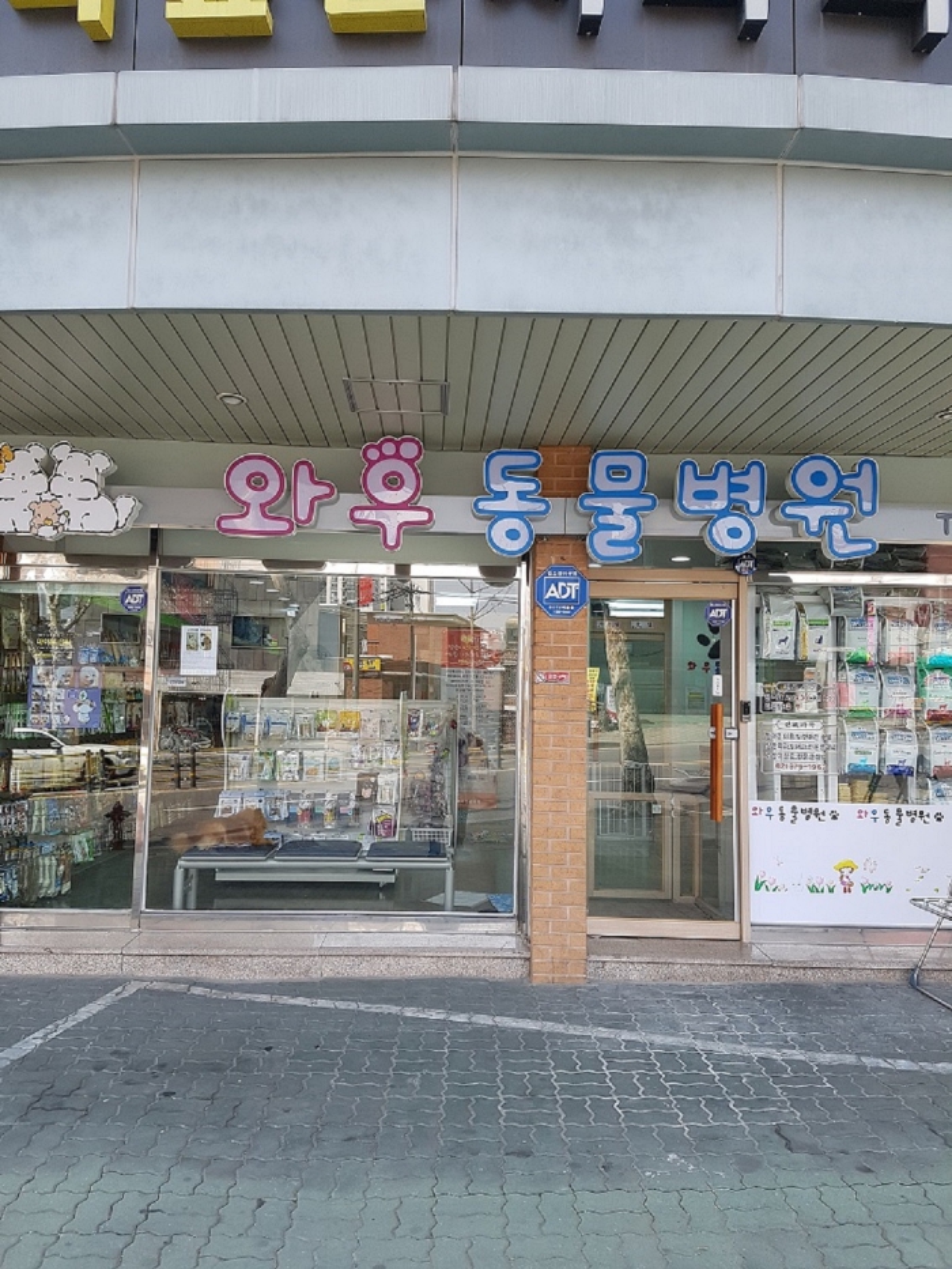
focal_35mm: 26
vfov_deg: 67.3
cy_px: 634
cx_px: 476
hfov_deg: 53.1
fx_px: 953
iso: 50
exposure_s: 1/315
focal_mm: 4.2
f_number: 1.7
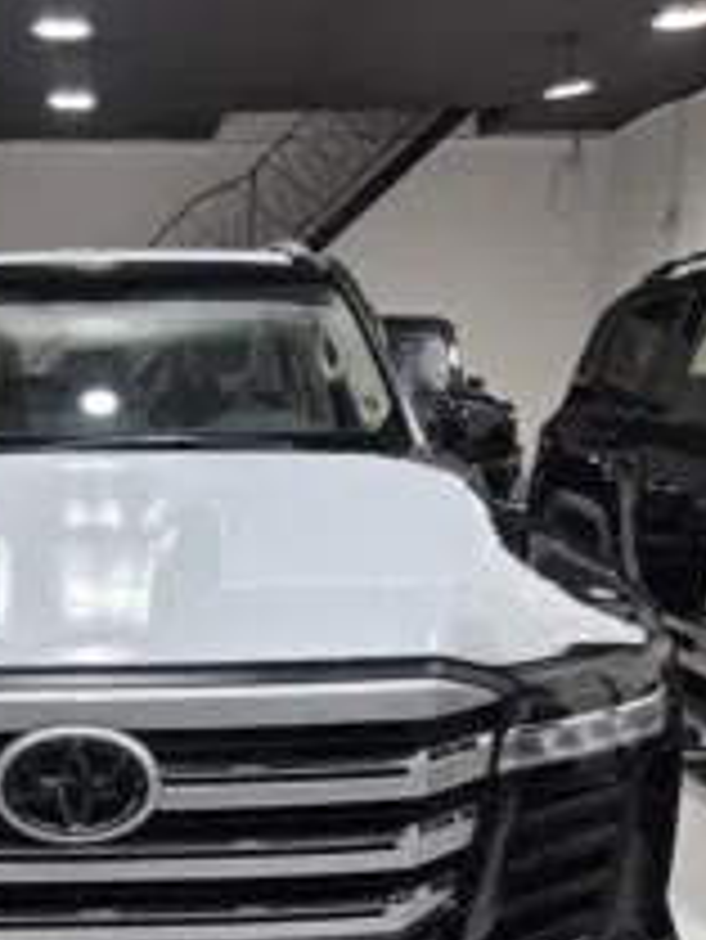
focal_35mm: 44
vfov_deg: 40.1
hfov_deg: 31.7
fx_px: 1195
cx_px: 103
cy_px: 823
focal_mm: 6.3
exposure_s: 1/180
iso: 100
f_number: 1.7
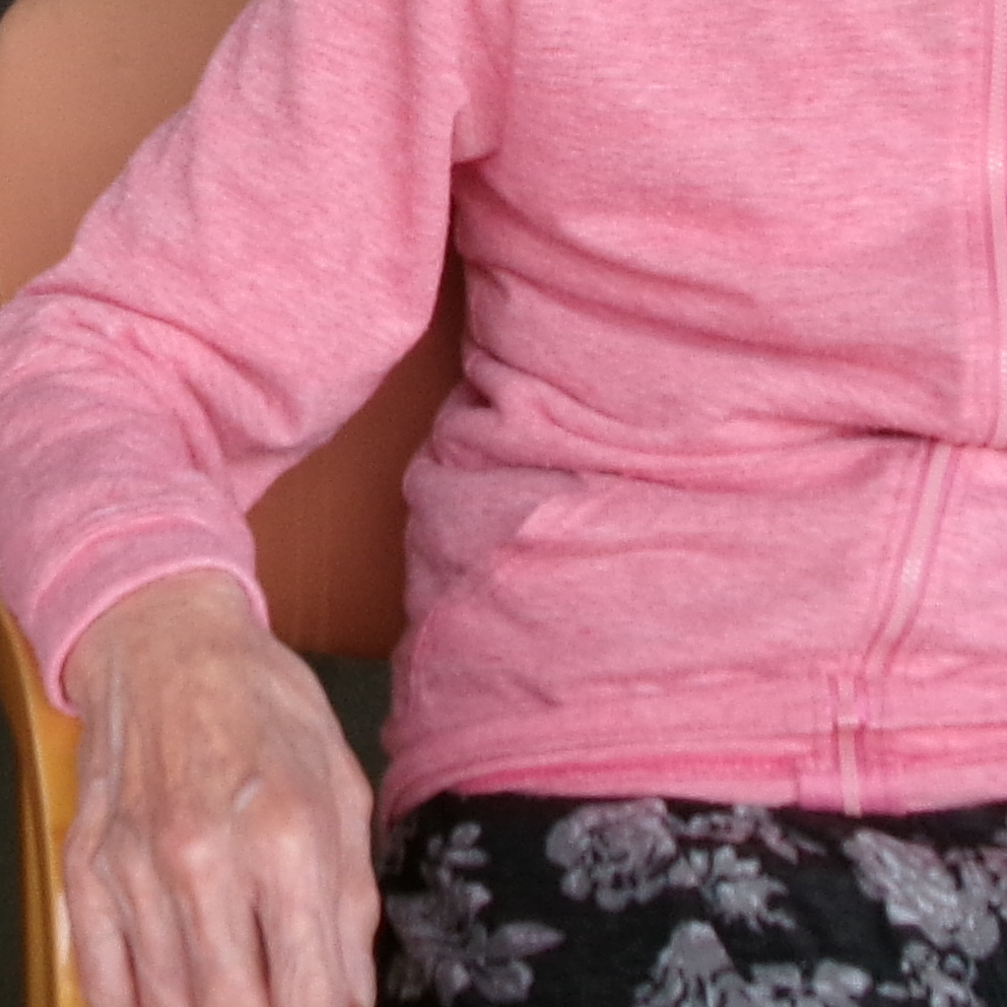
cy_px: -55
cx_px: -32
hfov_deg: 14.9
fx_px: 3785
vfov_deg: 14.8
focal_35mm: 115
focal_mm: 5.1
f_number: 3.9
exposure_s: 1/100
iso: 100
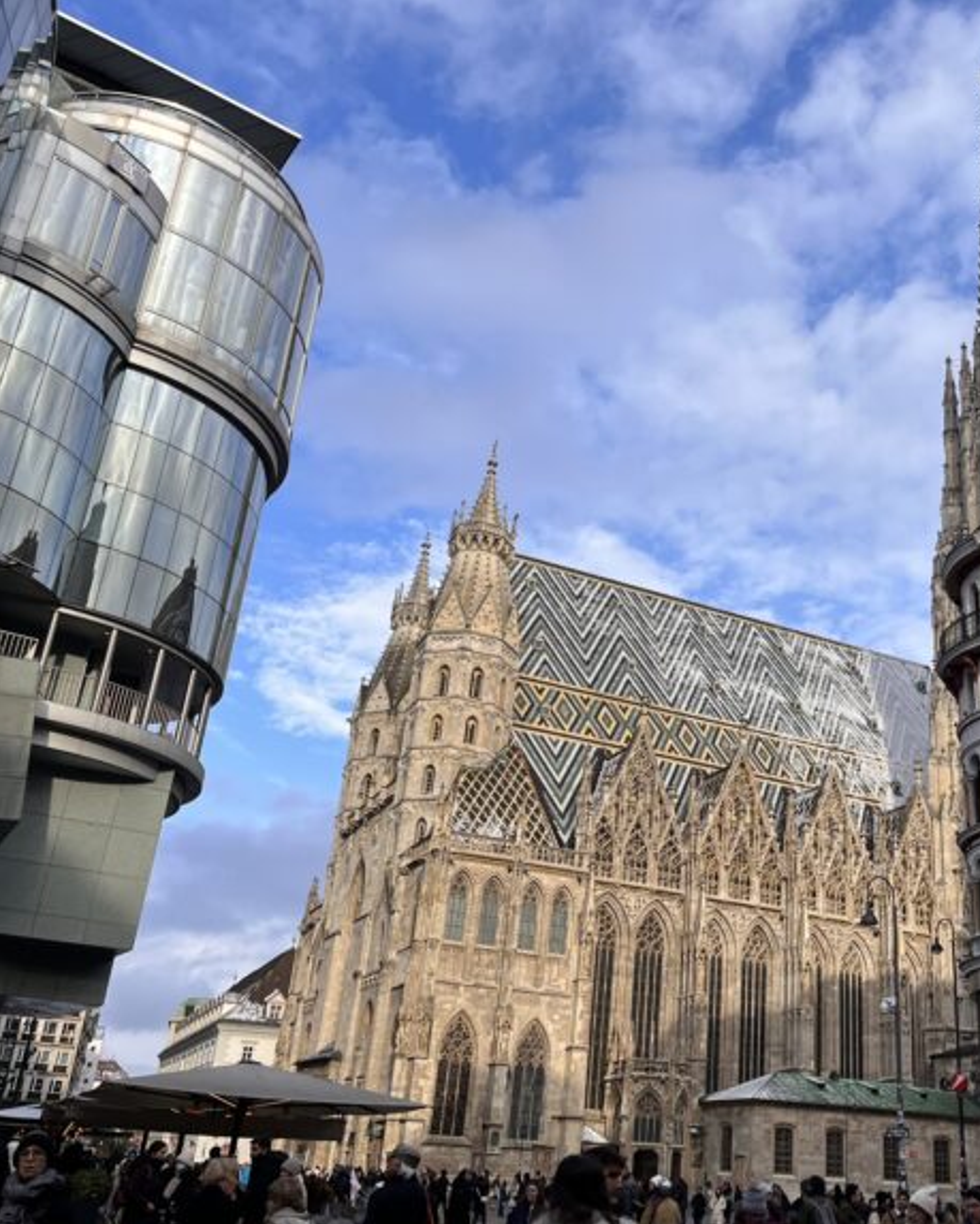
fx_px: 1232
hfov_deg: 42.4
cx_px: 700
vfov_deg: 52.8
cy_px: 611
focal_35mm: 34
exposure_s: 1/2222
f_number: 1.6
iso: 50
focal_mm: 5.1
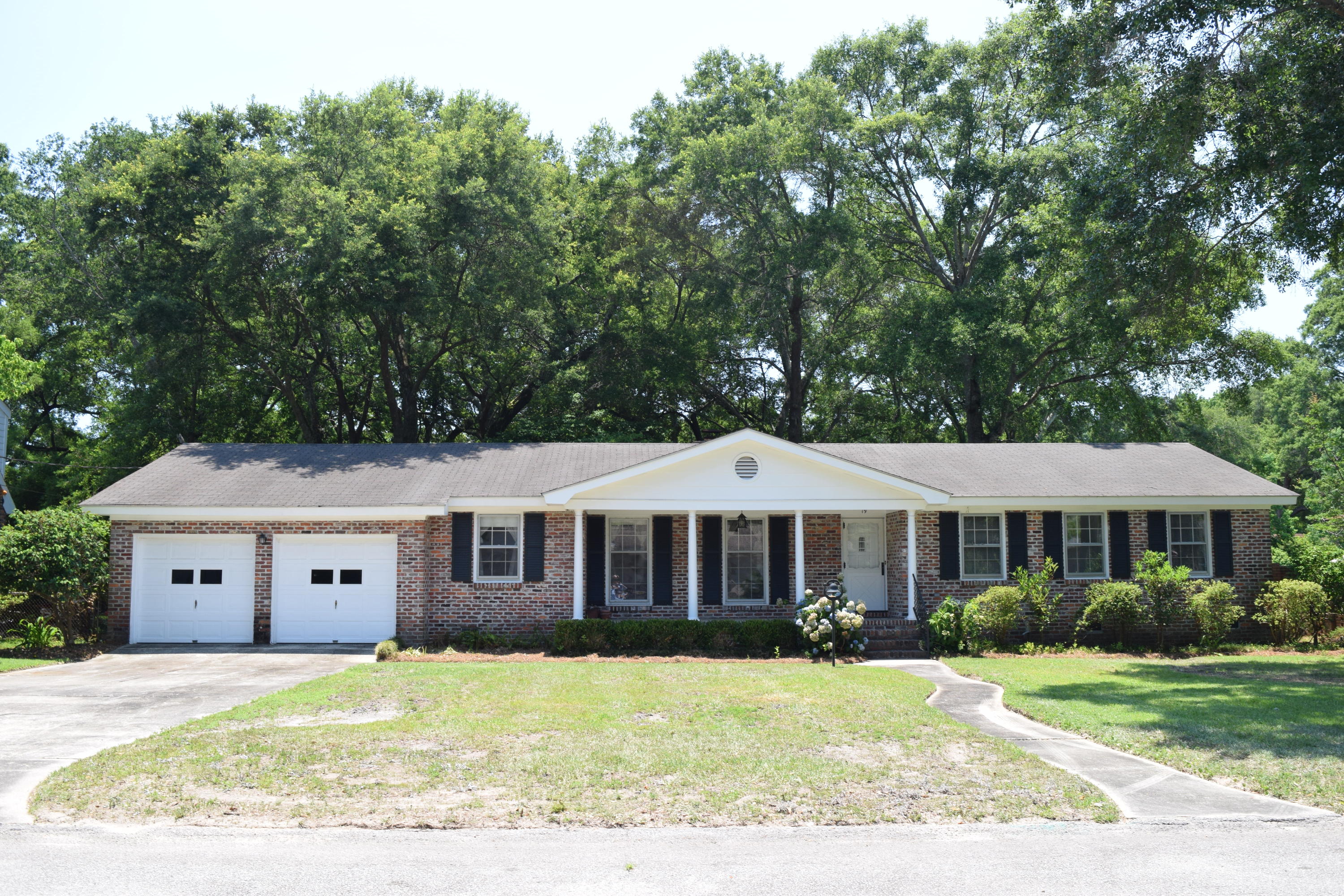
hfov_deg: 57.2
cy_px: 448
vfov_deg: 40.0
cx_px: 672
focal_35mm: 33
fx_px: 1232
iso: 400
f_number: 7.1
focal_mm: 22
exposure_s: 1/200
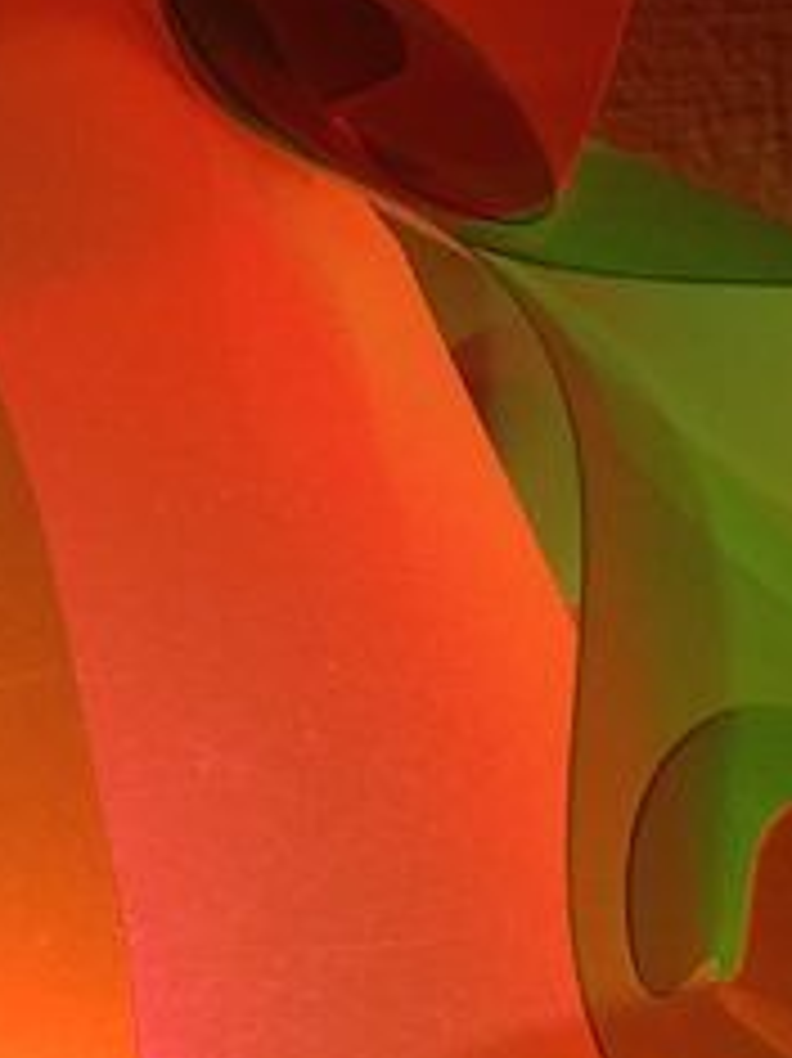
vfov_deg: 13.1
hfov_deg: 9.7
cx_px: -374
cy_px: 1078
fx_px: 4550
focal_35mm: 149
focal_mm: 4.28
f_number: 2.4
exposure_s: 1/100
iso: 64
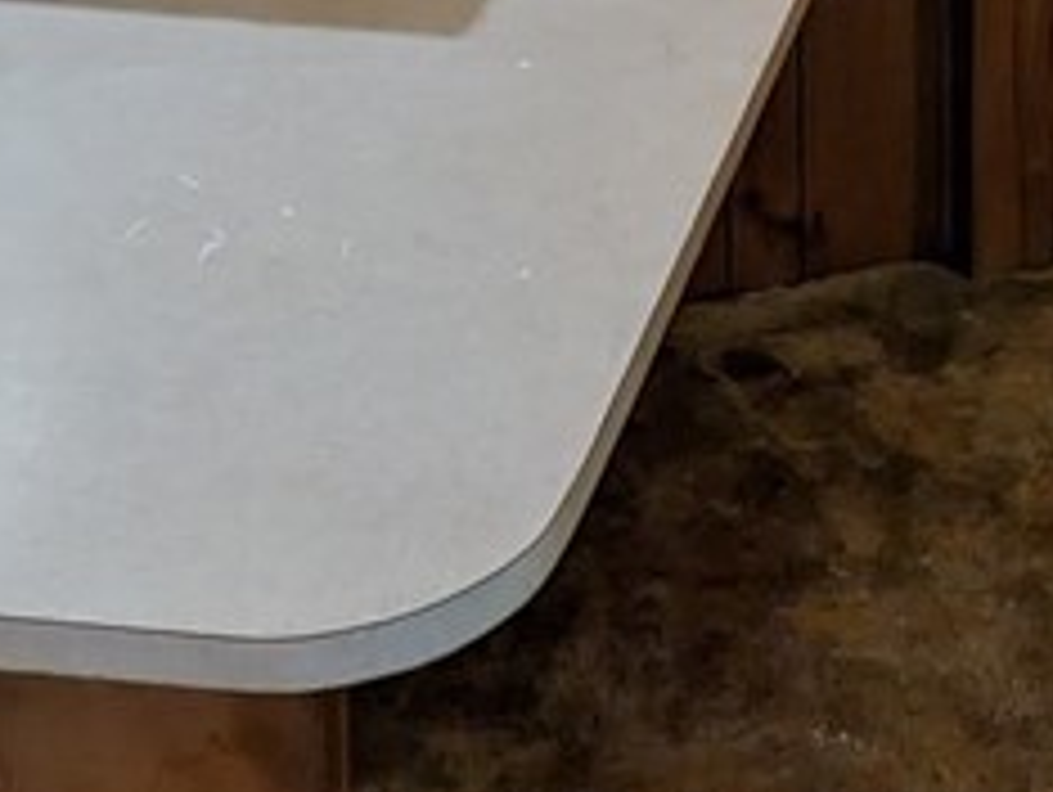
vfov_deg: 18.0
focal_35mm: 70
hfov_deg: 26.9
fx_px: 2132
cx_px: 918
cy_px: -508
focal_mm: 2.22
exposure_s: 1/60
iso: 734
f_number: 2.2
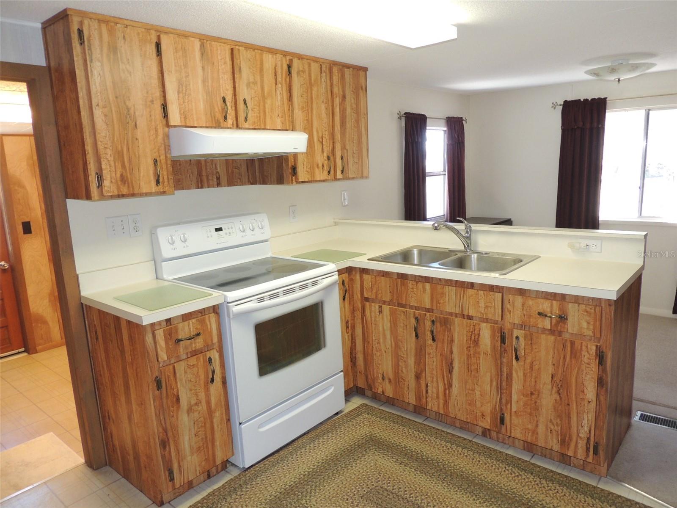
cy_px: 254
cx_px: 338
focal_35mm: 24
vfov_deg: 56.8
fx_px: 469
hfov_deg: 71.6
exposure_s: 1/40
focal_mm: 4.3
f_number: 3
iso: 280
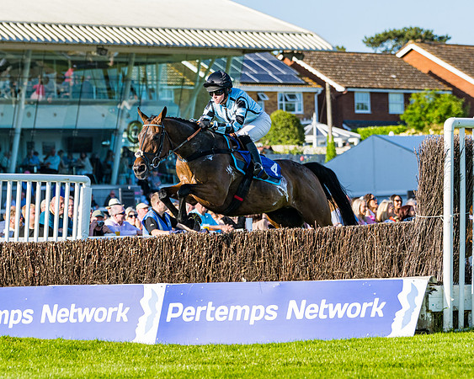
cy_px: 111
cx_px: 242
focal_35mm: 212
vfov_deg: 7.3
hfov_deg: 9.1
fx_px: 2977
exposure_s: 1/2000
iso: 200
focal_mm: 125
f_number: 4
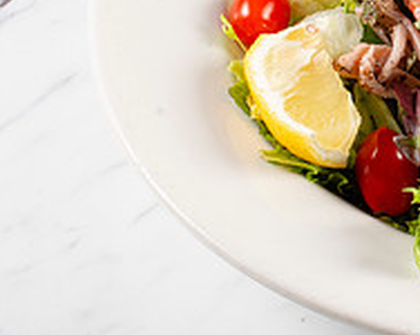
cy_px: 36
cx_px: 537
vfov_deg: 8.2
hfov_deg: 10.1
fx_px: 2334
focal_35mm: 188
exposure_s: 1/200
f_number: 11
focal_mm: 50
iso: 200
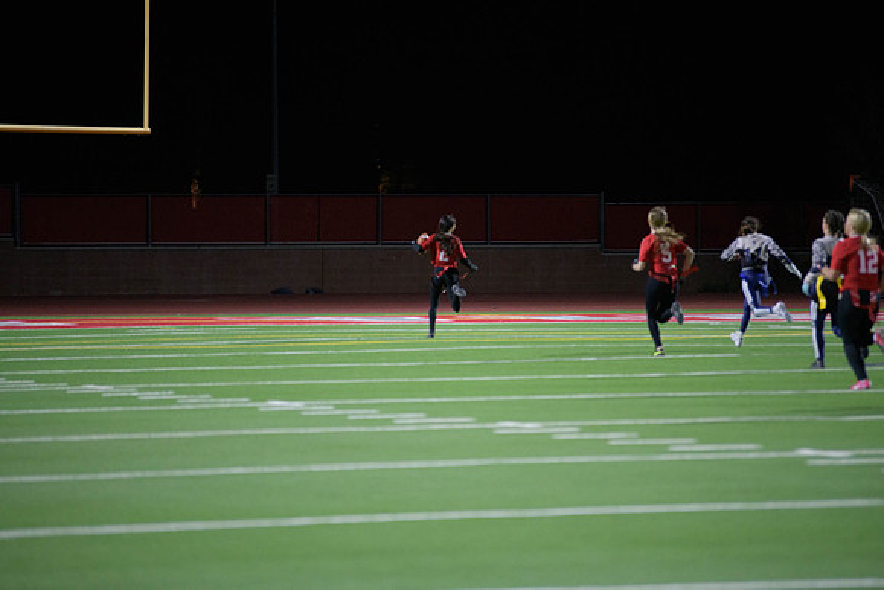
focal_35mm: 200
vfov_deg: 6.9
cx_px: 442
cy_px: 295
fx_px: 4912
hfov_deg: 10.3
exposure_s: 1/640
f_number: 2.8
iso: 4000
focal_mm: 200
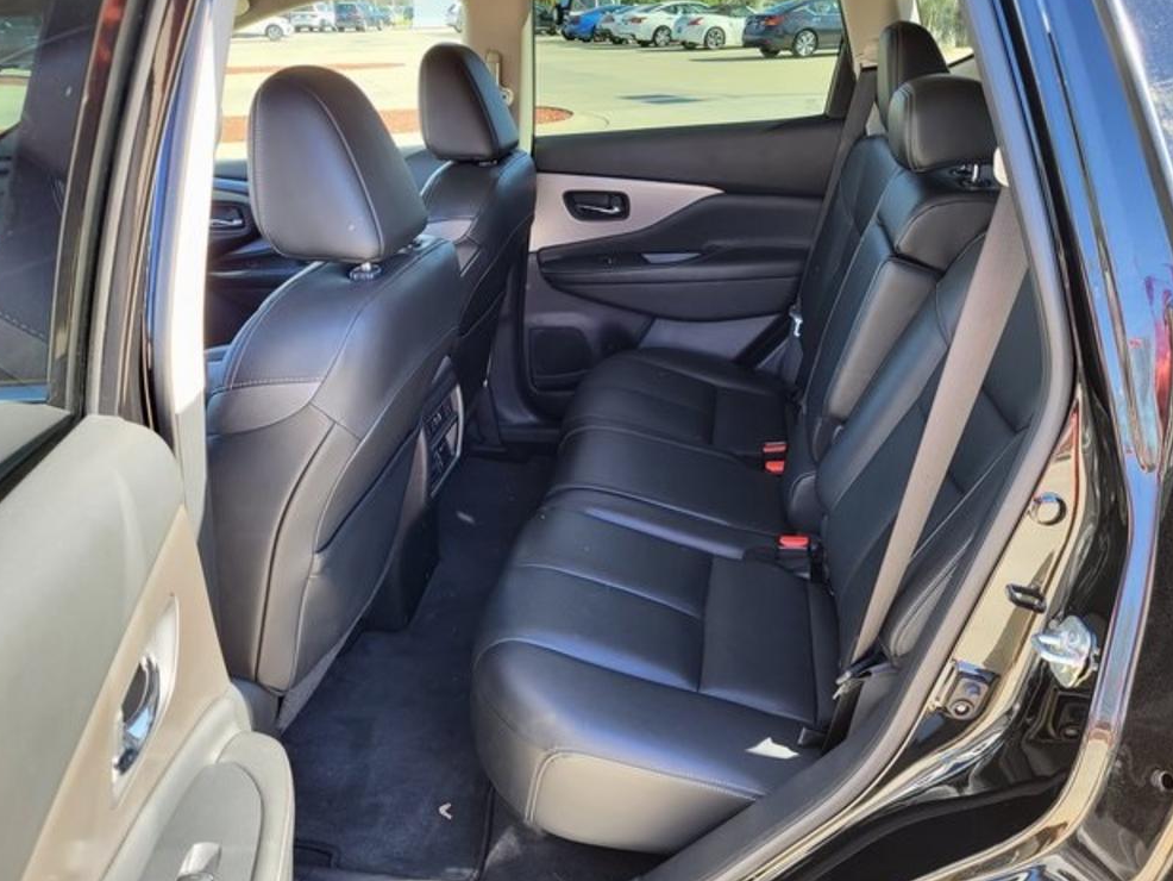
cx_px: 575
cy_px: 444
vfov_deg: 51.4
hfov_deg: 65.3
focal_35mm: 27
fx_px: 915
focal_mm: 5.4
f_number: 1.8
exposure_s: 1/120
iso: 64
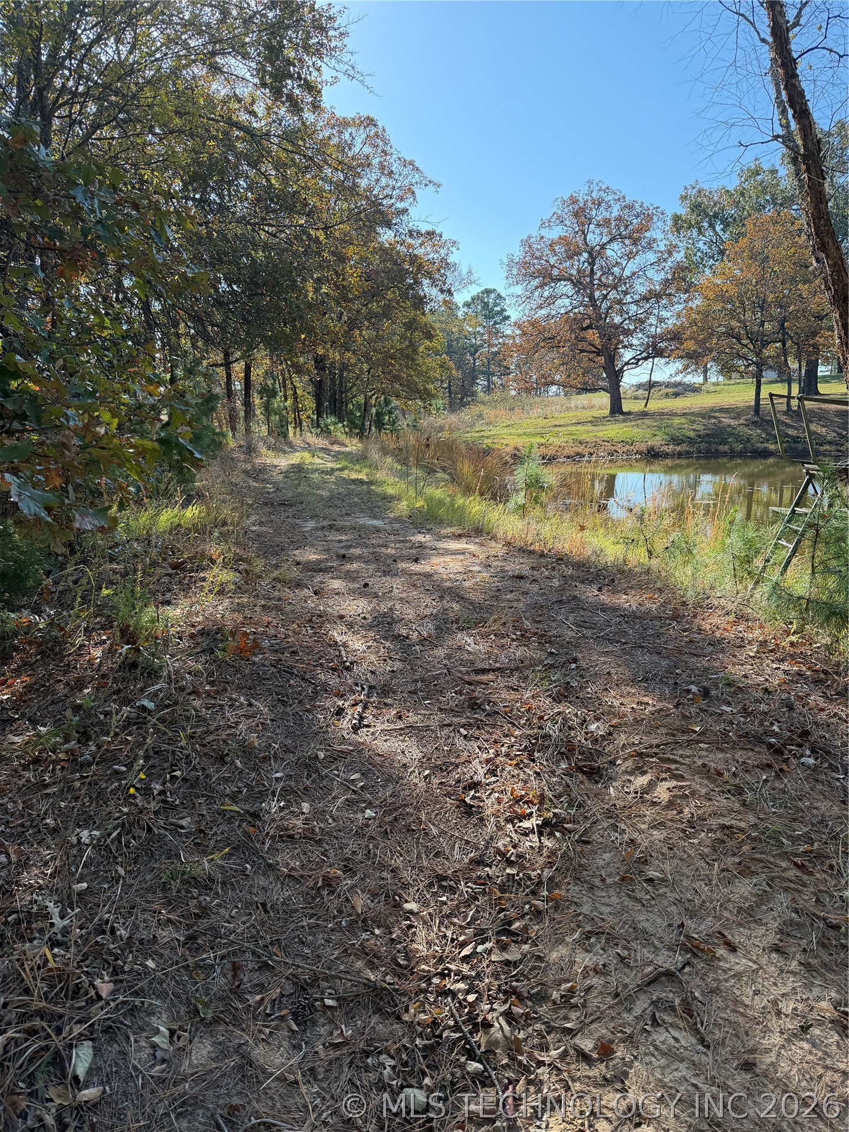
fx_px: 785
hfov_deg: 56.8
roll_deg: +0.1
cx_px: 424
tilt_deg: -10.7
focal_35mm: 24
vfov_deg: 71.6
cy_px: 566
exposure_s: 1/1156
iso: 100
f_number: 1.78
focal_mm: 6.76
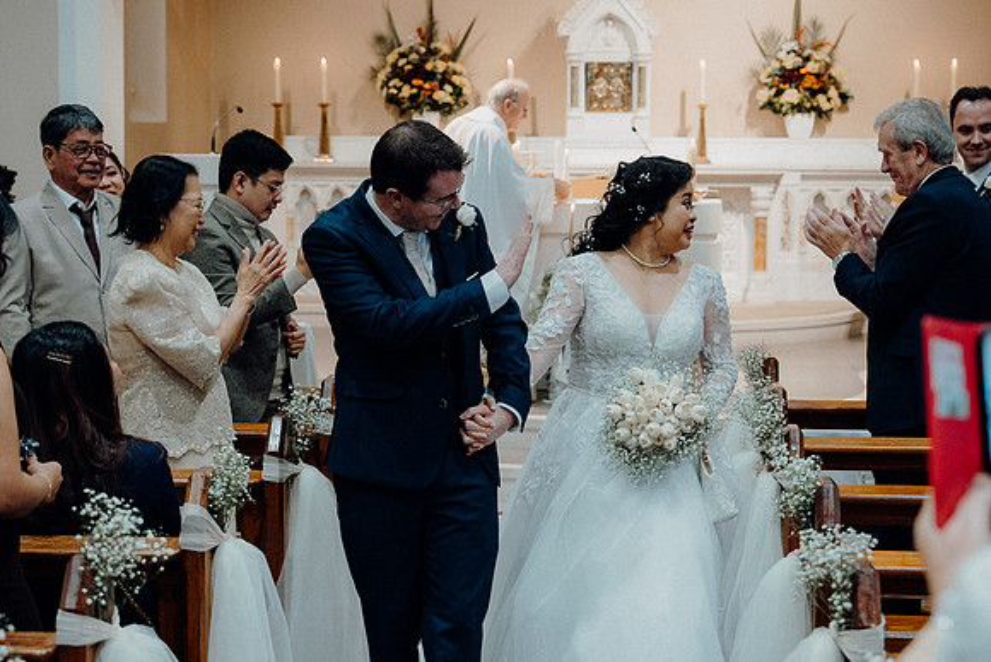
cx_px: 496
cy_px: 331
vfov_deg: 18.2
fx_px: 2065
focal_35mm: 75
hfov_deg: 27.0
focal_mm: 50
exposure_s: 1/160
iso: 2000
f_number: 3.5
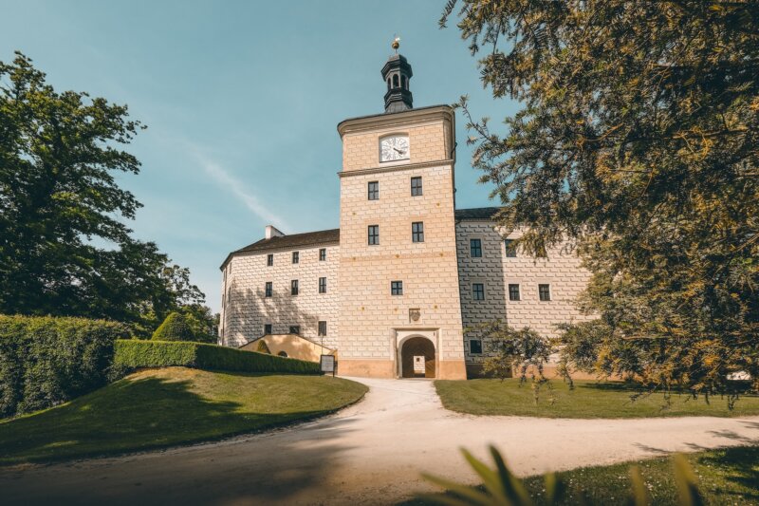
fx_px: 316
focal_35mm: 15
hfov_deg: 100.4
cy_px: 253
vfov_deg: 77.3
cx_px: 380
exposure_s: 1/950
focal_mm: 10
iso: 400
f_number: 8
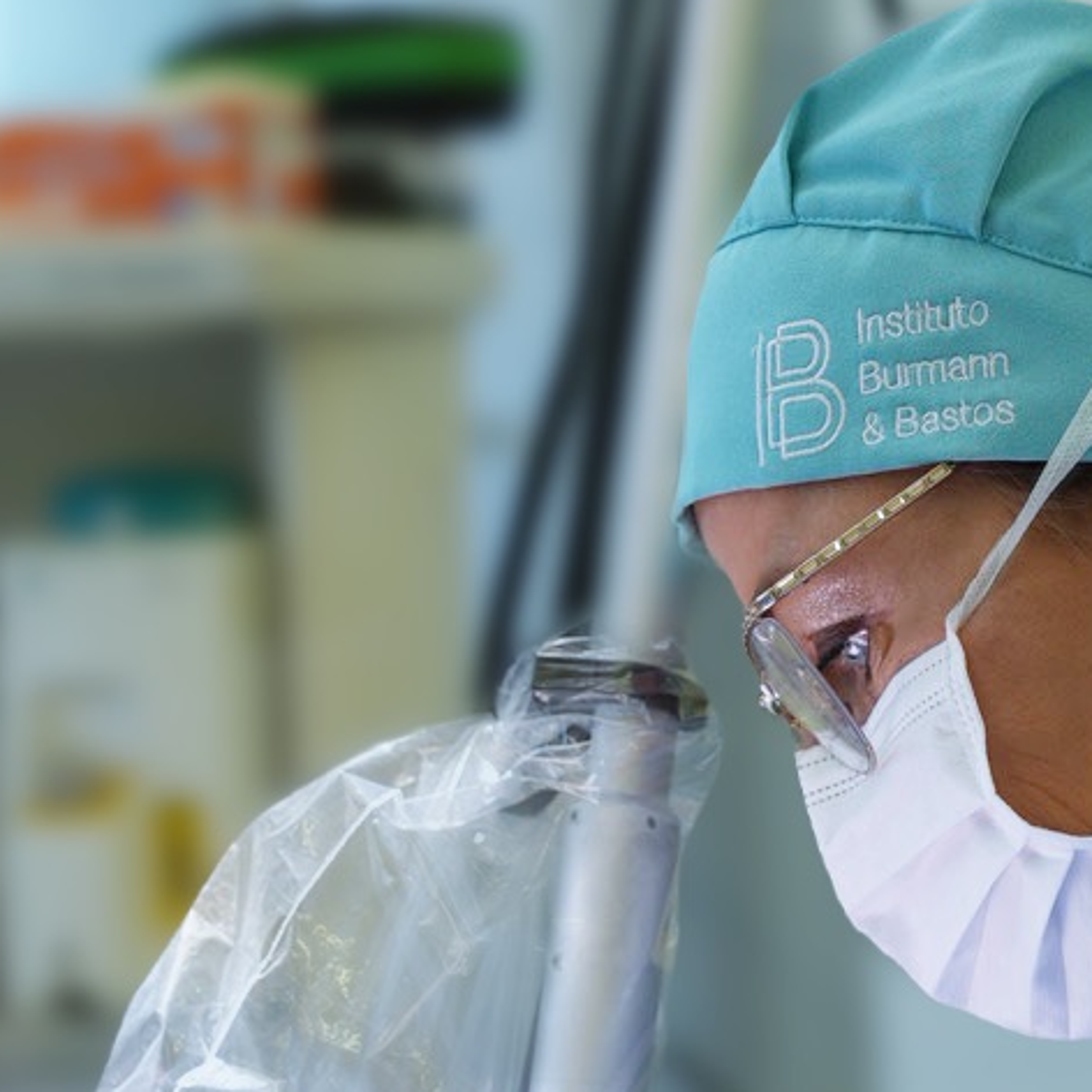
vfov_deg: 8.6
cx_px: 780
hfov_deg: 8.6
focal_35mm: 204
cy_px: 474
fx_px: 7281
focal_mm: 70
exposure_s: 1/160
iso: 160
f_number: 4
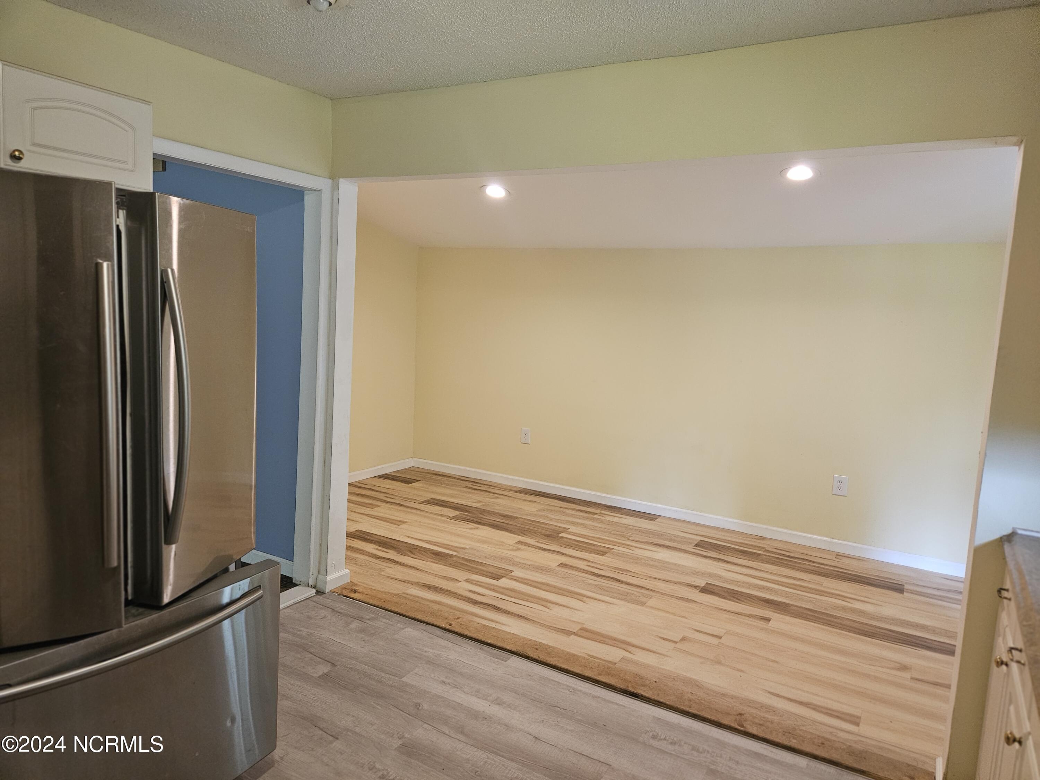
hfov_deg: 73.9
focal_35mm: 23
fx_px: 691
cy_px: 390
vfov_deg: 58.9
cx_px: 520
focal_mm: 5.4
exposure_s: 1/120
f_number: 1.8
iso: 500
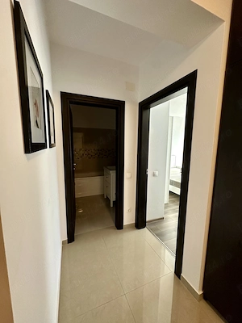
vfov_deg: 102.1
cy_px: 162
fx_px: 130
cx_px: 121
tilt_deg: -6.3
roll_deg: -2.3
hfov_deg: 85.7
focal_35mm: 14
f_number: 2.2
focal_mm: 2.22
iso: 500
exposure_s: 1/60
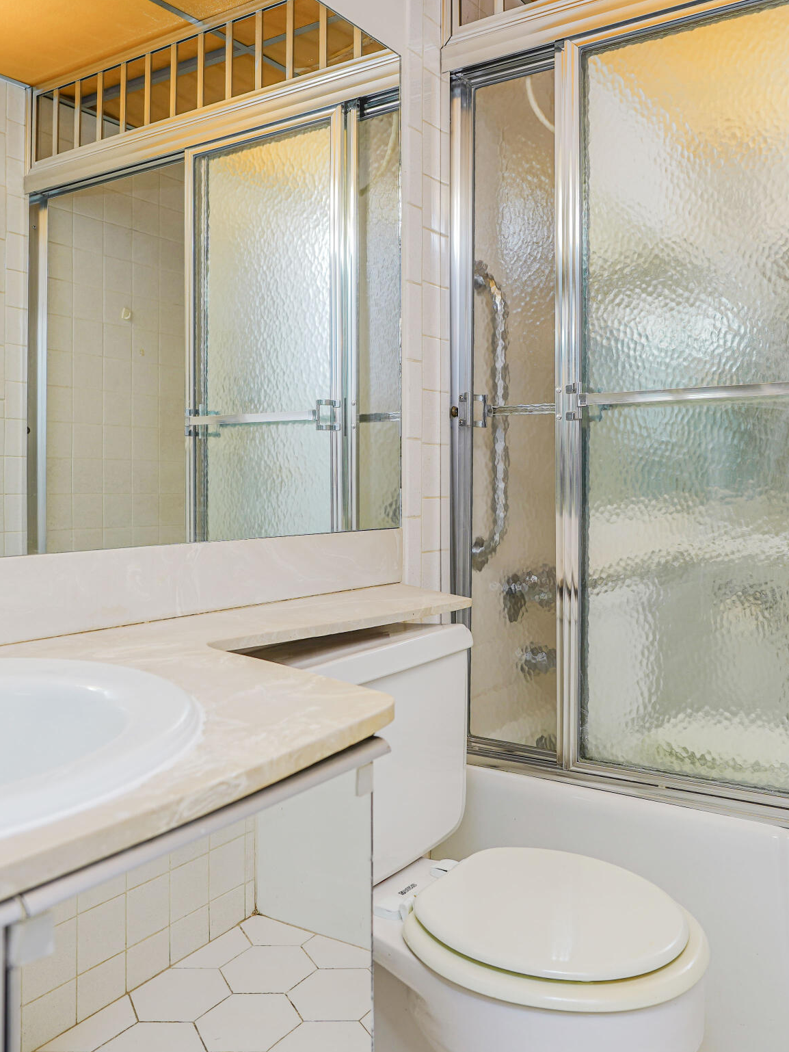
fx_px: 911
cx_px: 460
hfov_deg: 46.6
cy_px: 460
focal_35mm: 30
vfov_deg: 59.8
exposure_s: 1/30
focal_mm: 16
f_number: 4
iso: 50
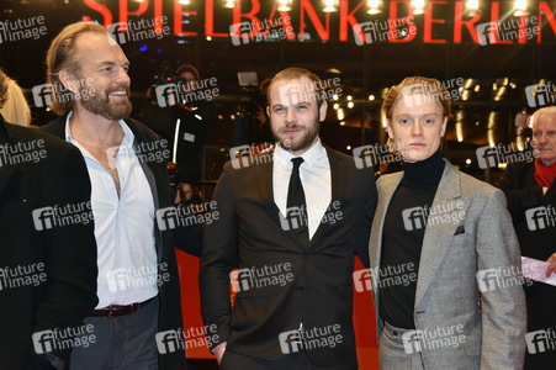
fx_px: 957
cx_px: 278
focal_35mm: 62
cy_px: 185
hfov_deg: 32.4
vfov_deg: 21.9
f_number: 5.6
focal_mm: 62
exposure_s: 1/125
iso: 640
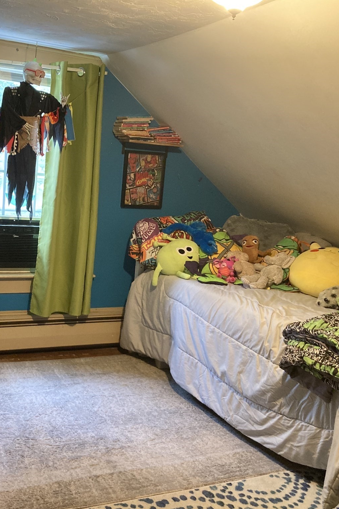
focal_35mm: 39
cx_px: 103
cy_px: 255
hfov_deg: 33.8
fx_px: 551
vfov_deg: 49.5
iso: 320
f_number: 1.8
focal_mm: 3.99
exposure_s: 1/40
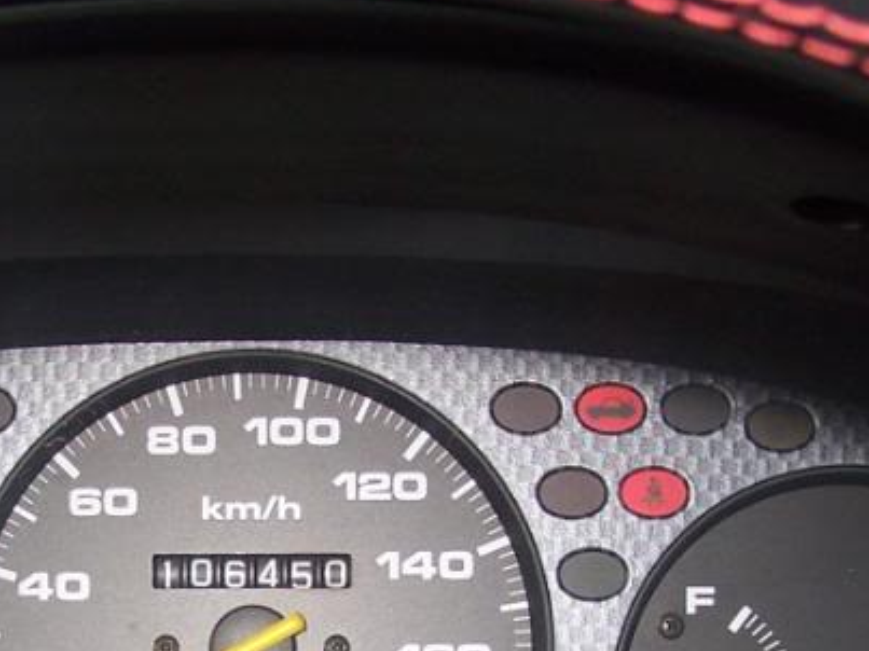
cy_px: 759
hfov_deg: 16.1
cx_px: 254
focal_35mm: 122
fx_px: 3062
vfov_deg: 11.9
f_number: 3.2
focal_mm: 8
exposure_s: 1/60
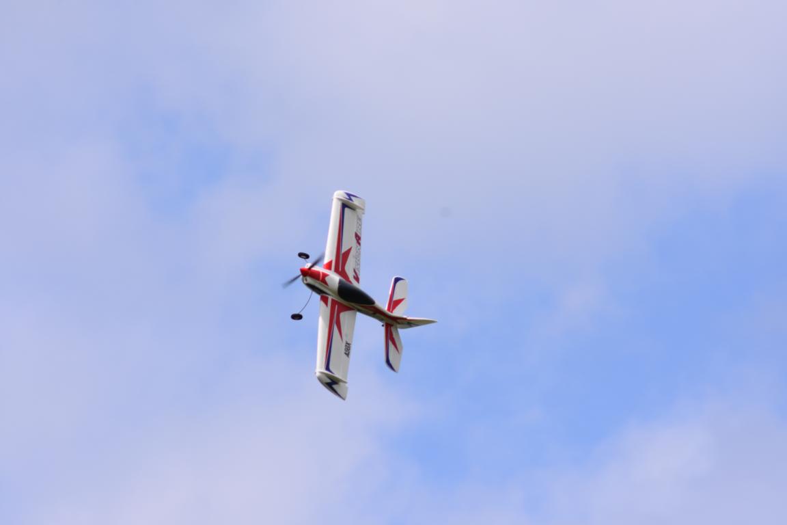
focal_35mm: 450
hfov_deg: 4.6
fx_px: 9837
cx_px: 394
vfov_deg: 3.1
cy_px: 262
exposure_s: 1/4000
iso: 800
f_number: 8
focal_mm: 300
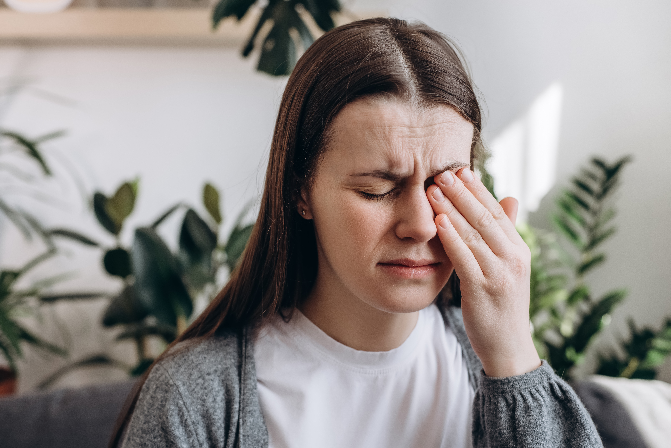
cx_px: 336
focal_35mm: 50
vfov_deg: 27.0
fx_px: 932
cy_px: 224
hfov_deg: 39.6
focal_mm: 50
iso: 100
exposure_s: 1/160
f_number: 4
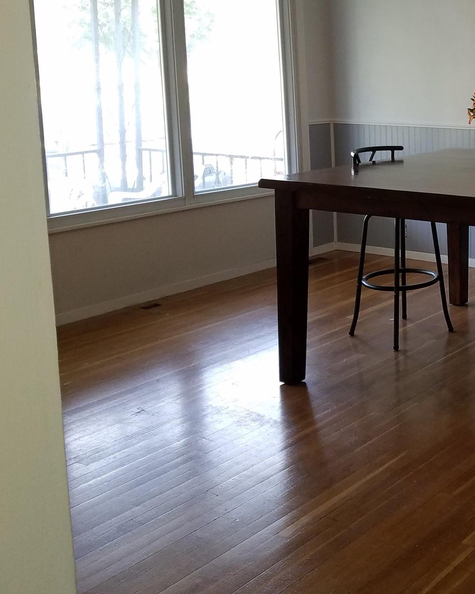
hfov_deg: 27.7
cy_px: 173
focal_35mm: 49
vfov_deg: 37.4
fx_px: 861
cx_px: 543
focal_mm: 4.2
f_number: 1.7
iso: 100
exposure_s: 1/120
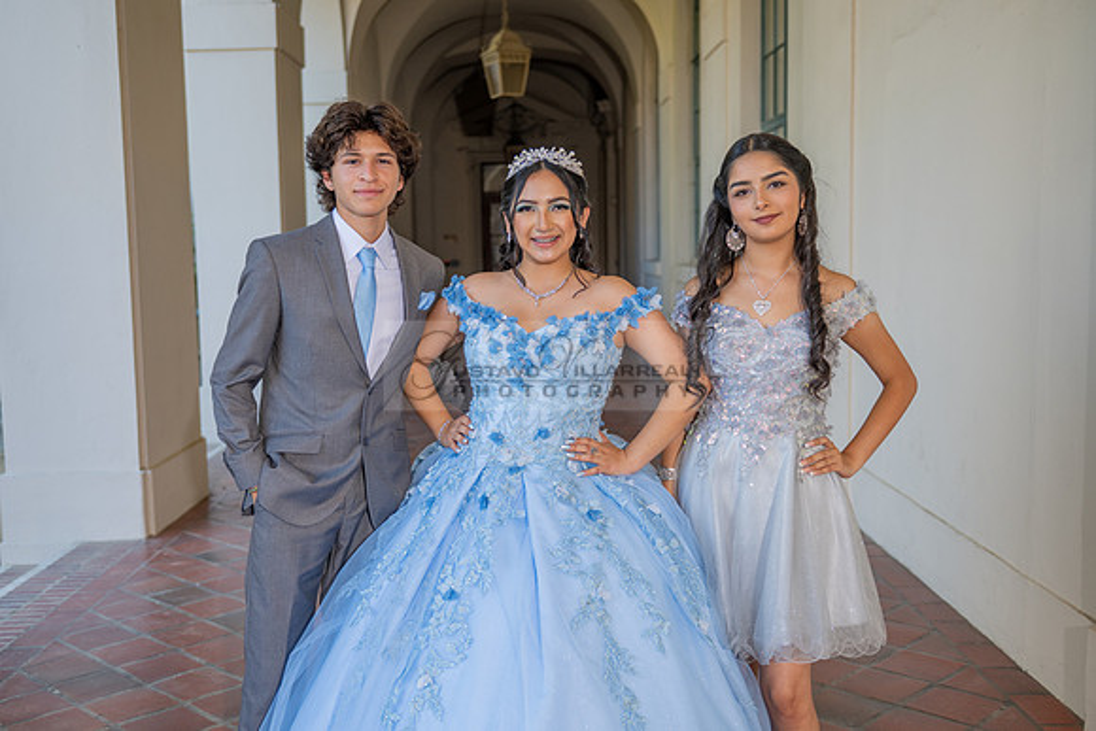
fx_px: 1187
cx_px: 520
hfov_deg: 49.6
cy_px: 376
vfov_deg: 34.3
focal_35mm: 39
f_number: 3.2
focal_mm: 36
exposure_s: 1/200
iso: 200
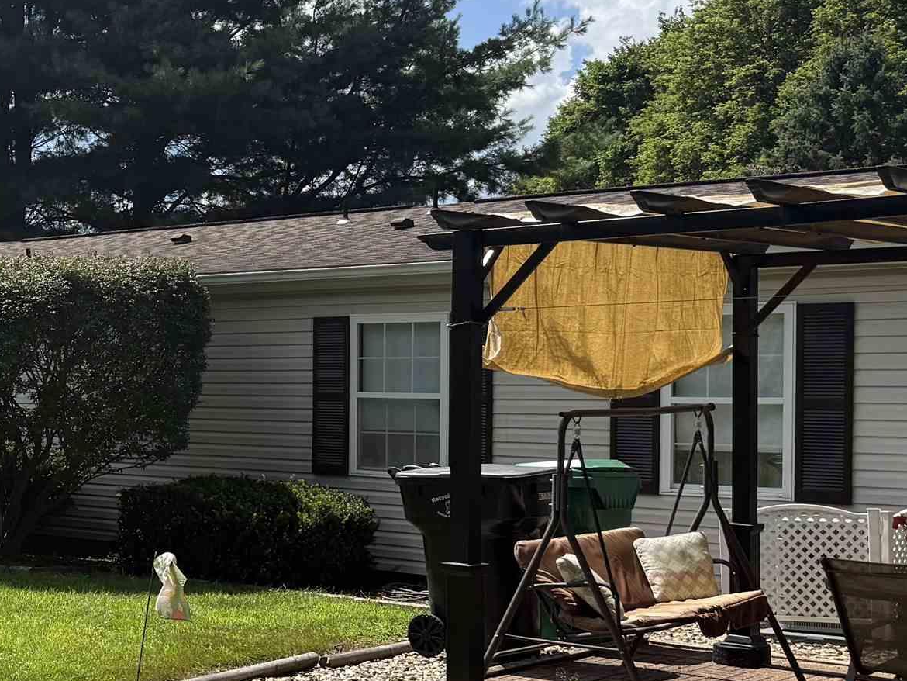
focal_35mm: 63
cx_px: -33
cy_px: 393
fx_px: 1651
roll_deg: -0.6
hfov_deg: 28.5
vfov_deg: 23.3
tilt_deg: +0.3
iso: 100
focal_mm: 6.76
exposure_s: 1/4975
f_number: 1.78
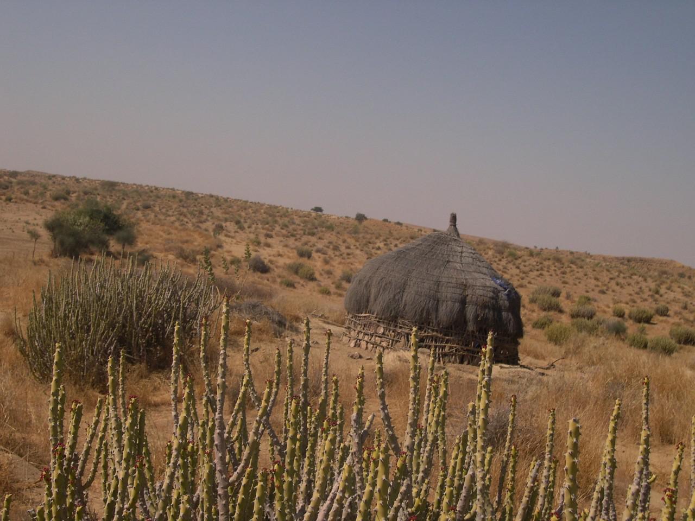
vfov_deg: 28.0
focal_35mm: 52
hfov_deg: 36.8
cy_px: 260
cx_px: 348
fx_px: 1044
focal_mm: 11.1
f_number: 8.8
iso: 100
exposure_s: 1/359
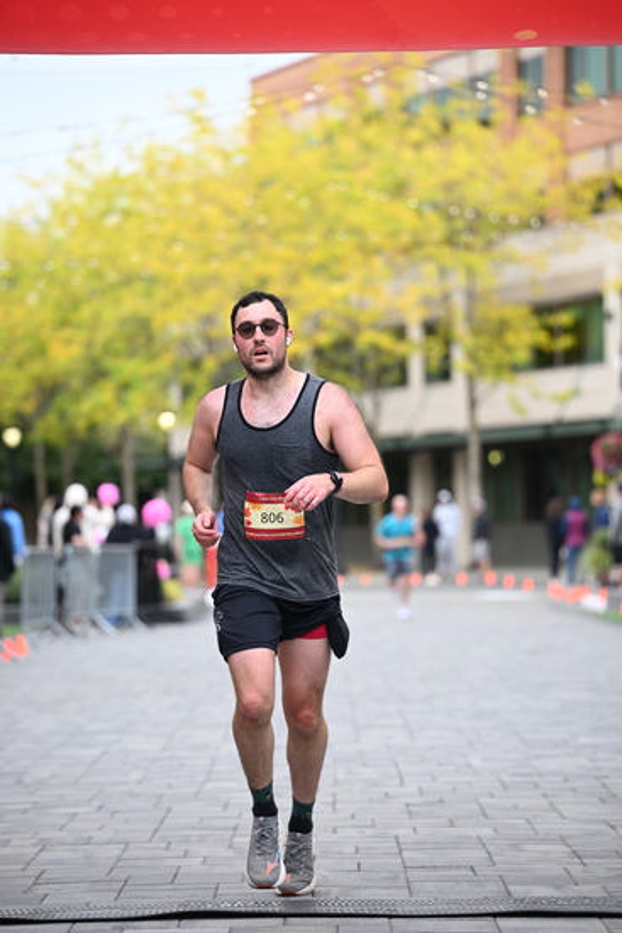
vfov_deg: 16.4
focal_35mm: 125
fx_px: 3237
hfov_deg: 11.0
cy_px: 466
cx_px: 311
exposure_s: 1/1600
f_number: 2.8
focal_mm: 125
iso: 1000
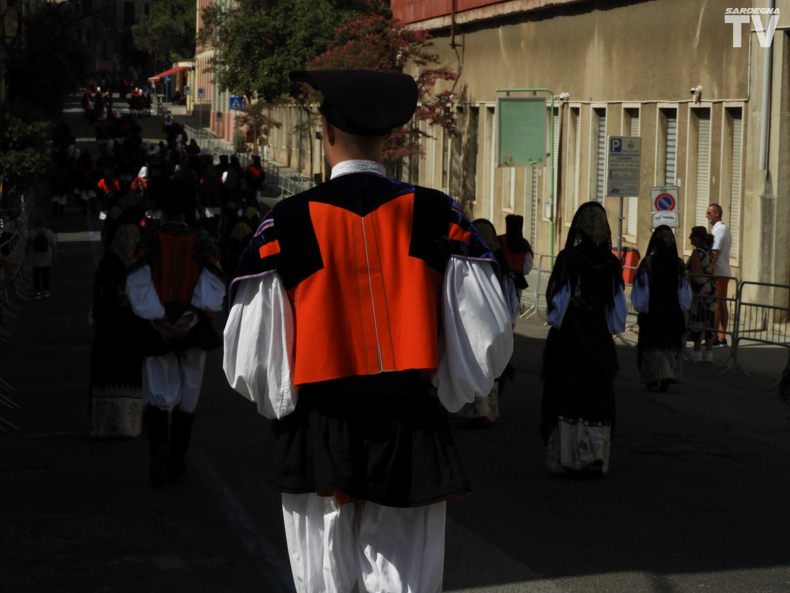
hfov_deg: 18.7
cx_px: 395
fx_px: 2396
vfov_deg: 14.1
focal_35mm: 105
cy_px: 296
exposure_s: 1/1600
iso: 100
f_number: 4.8
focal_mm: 18.8
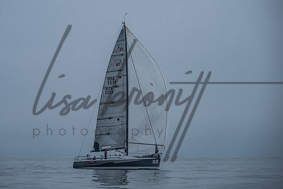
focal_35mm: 181
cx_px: 114
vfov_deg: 7.6
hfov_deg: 11.4
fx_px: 1420
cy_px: 86
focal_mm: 150
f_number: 6.3
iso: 250
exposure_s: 1/3200
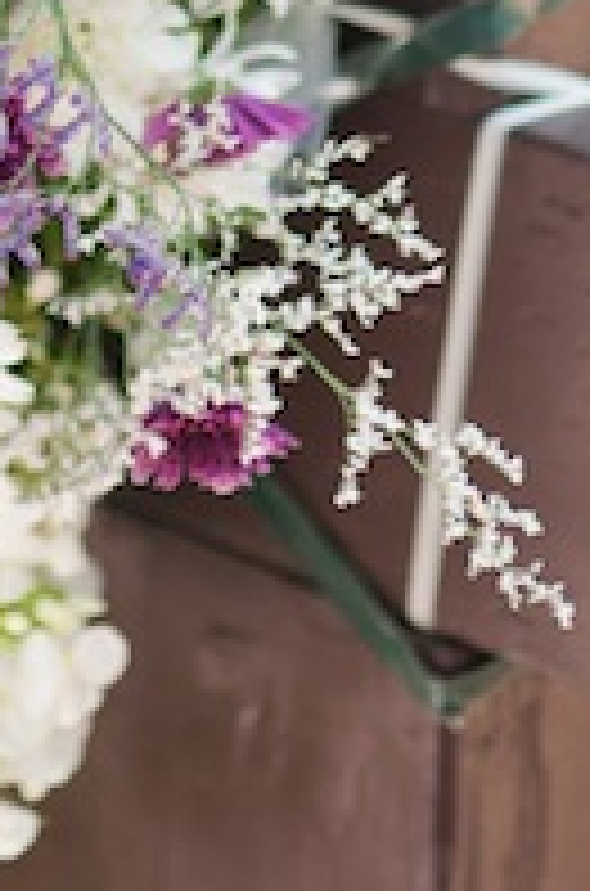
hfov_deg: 3.5
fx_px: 9588
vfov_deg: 5.2
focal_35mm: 388
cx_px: -162
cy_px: -873
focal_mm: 85
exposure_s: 1/320
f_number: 2.8
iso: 320
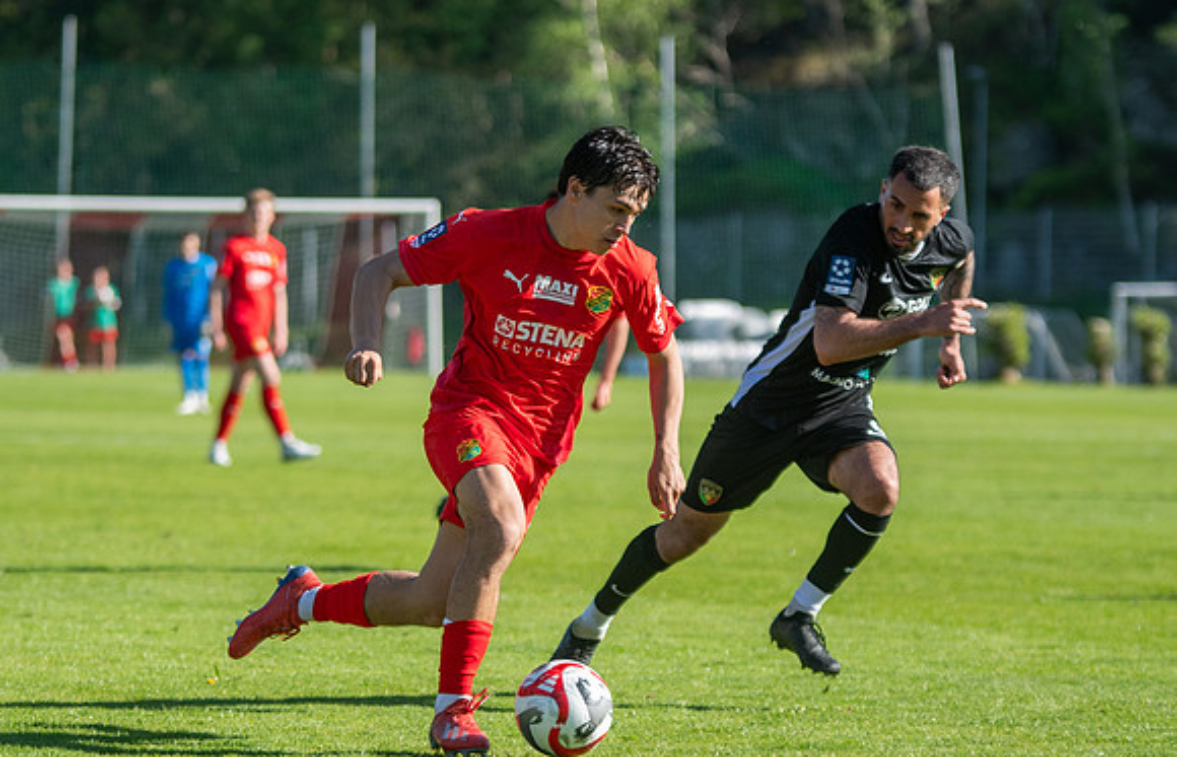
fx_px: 7954
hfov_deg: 8.5
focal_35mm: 246
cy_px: 522
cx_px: 395
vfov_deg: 5.4
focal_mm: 122
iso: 220
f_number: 3.2
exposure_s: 1/2000
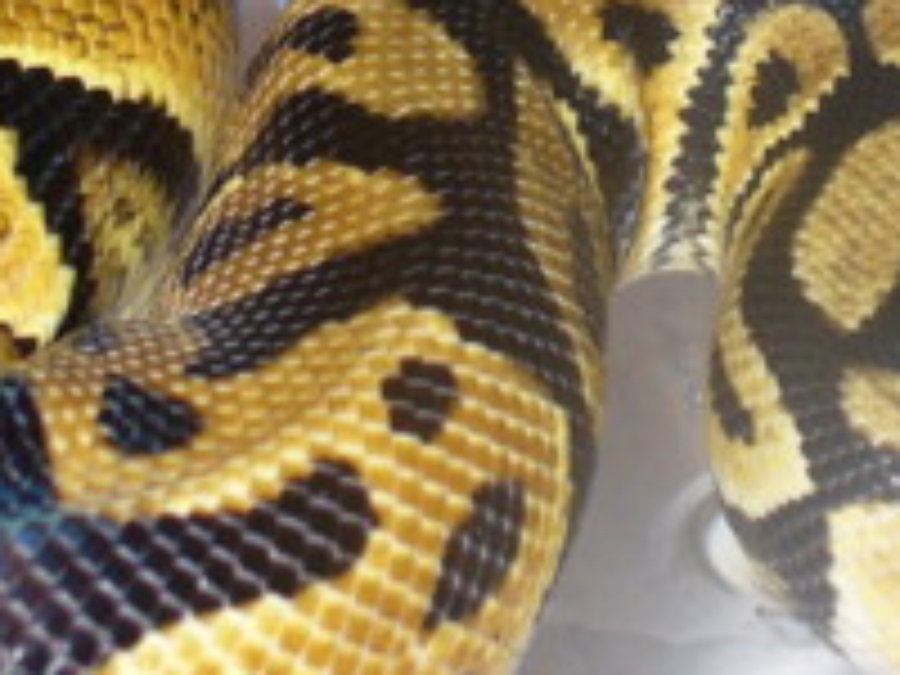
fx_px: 4992
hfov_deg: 10.3
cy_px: -72
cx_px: 783
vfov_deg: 7.7
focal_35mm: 192
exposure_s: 1/8
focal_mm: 7.9
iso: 80
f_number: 3
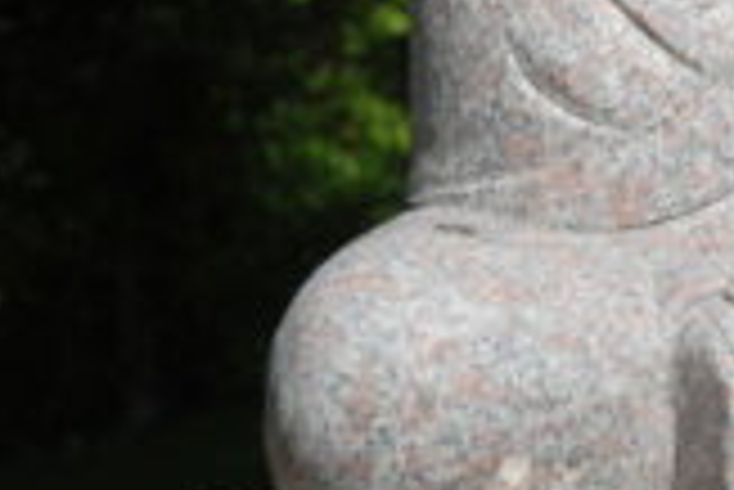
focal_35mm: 184
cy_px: -133
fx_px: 3755
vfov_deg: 7.4
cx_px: 982
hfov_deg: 10.9
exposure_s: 1/1000
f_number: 4.5
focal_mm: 40
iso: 100
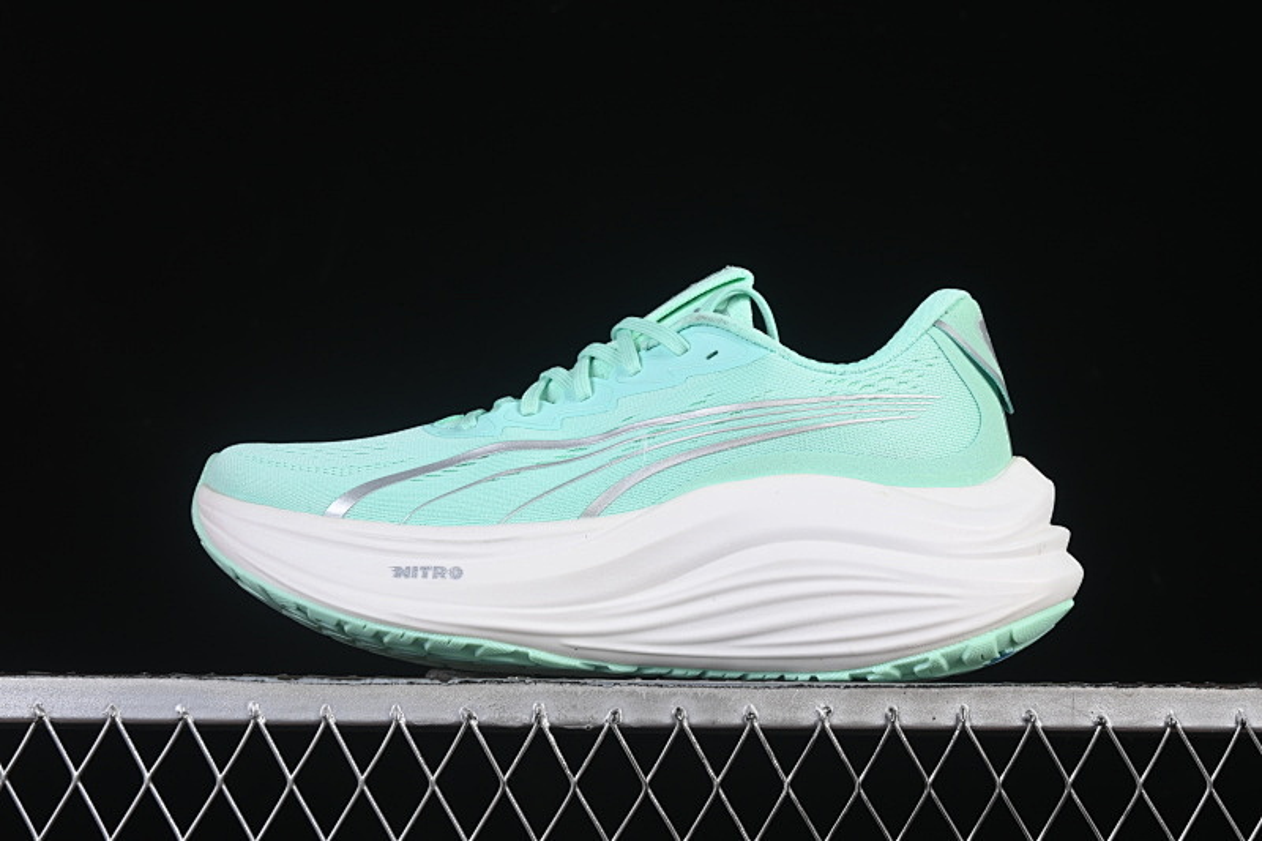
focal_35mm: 75
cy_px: 420
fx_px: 2628
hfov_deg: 27.0
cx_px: 631
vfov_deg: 18.2
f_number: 8
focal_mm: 50
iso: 160
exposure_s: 1/80
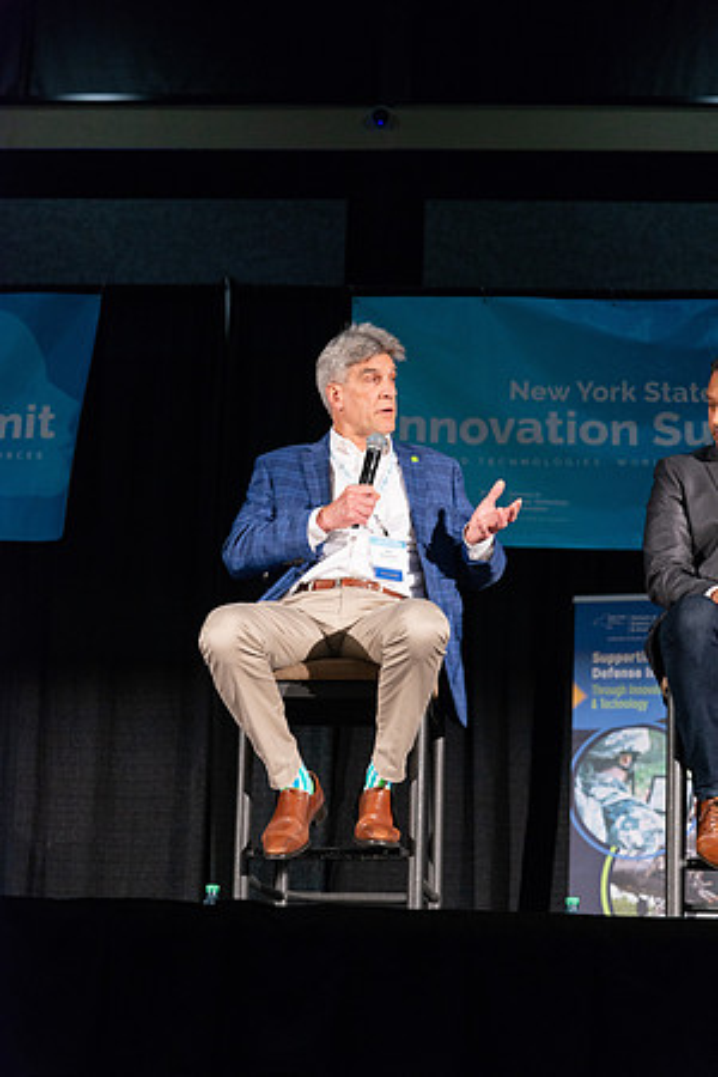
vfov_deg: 23.9
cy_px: 538
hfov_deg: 16.1
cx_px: 359
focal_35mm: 85
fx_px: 2543
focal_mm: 85
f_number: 4.5
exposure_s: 1/200
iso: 1250
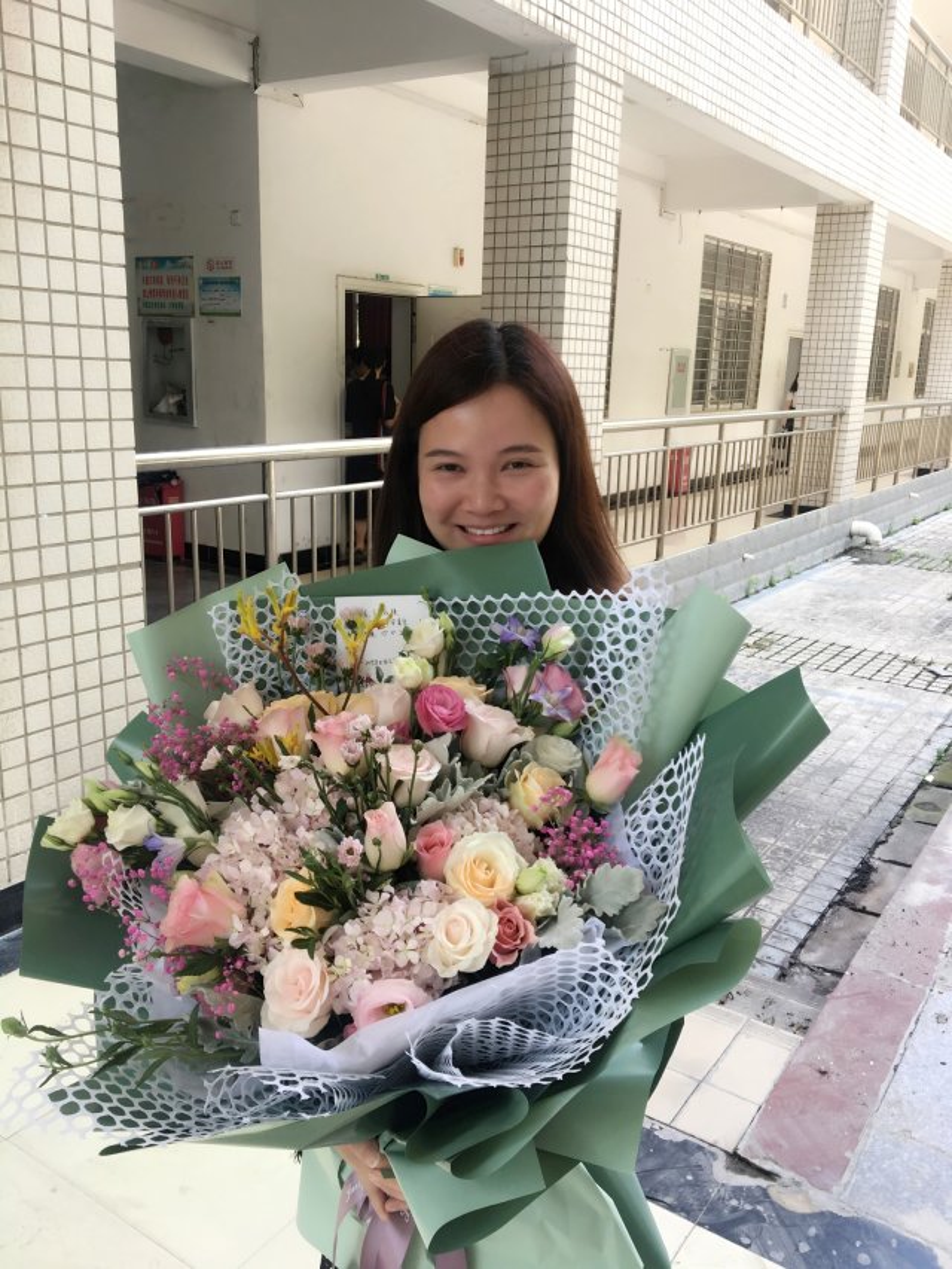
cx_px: 476
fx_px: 1063
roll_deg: -1.1
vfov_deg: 61.7
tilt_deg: -13.2
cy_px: 634
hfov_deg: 48.2
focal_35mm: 29
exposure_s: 1/100
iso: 25
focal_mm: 4.15
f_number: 2.2
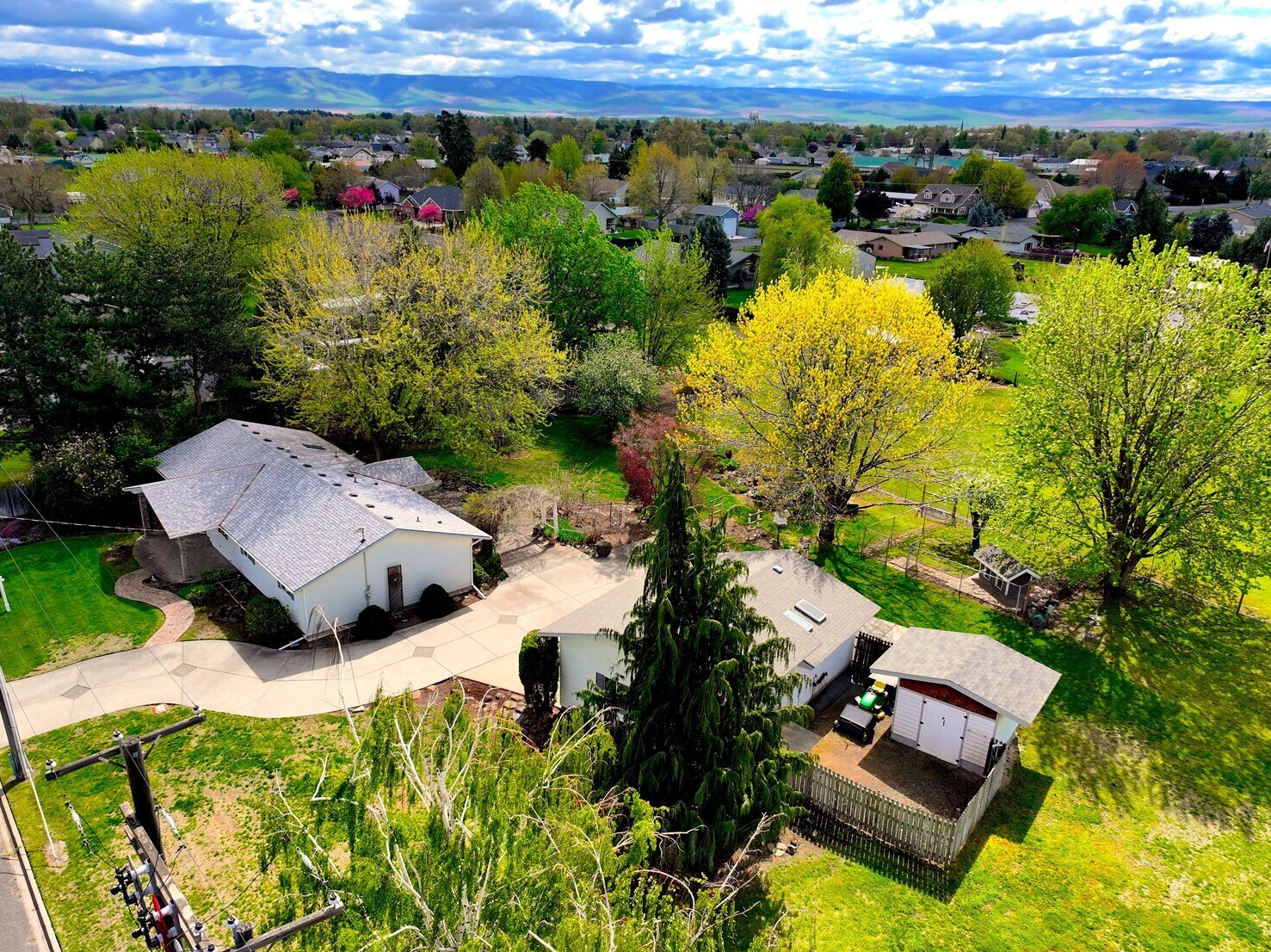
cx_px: 586
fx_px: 954
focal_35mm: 26
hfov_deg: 67.2
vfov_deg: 53.0
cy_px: 508
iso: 150
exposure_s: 1/2500
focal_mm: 12.29
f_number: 2.8
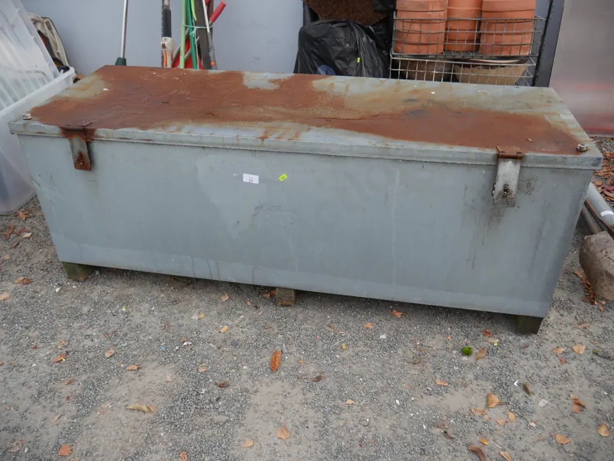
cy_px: 230
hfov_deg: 59.9
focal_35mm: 30
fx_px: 532
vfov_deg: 46.8
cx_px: 307
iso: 200
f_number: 4
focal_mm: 15
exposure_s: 1/125
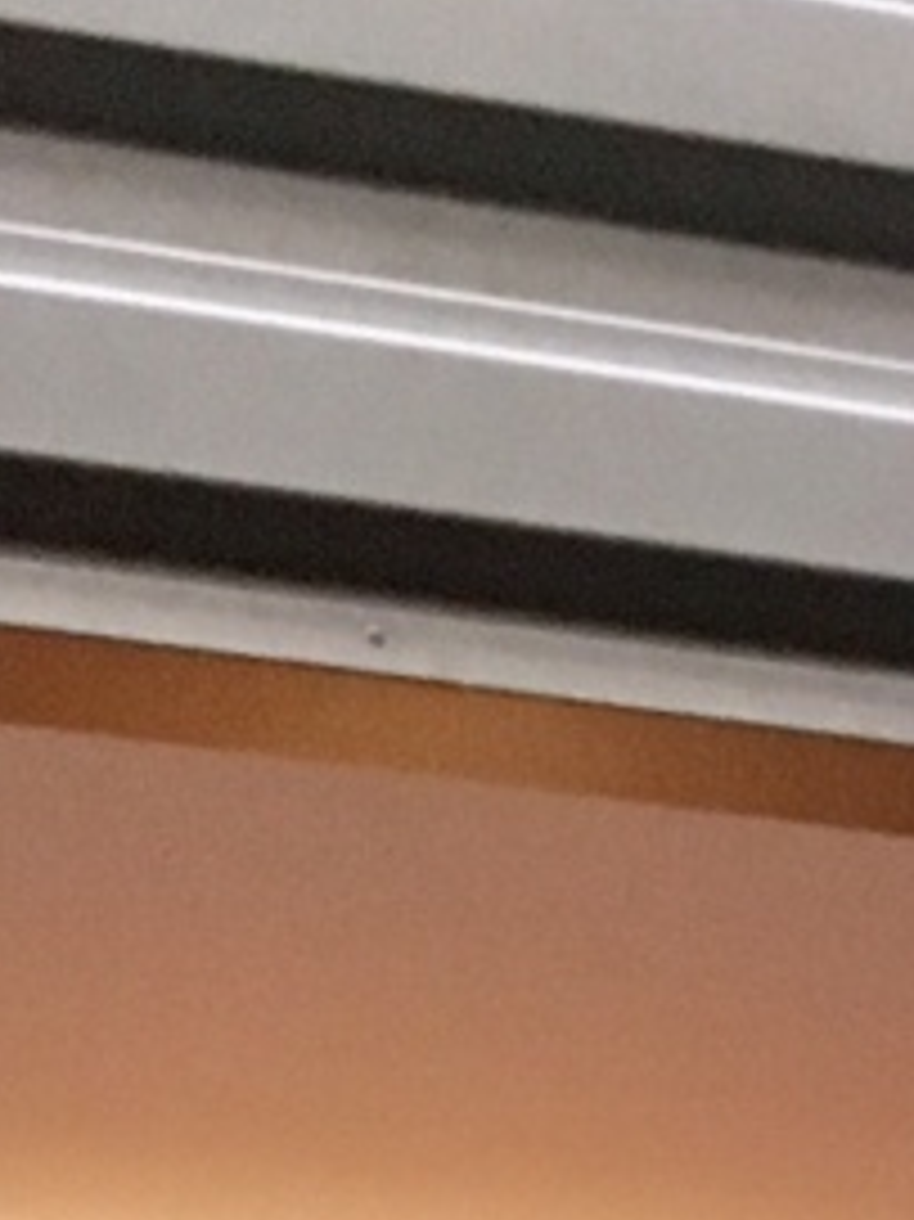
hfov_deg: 6.0
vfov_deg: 7.8
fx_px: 7610
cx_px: 3327
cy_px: 3849
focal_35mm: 216
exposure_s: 1/33
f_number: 2.2
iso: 160
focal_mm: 4.15
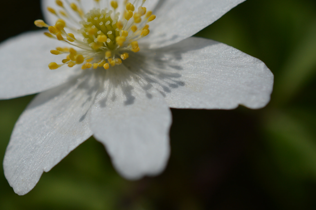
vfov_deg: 15.5
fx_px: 772
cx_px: 91
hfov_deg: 23.0
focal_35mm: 88
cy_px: 58
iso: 100
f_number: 6.3
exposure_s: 1/2000
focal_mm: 40
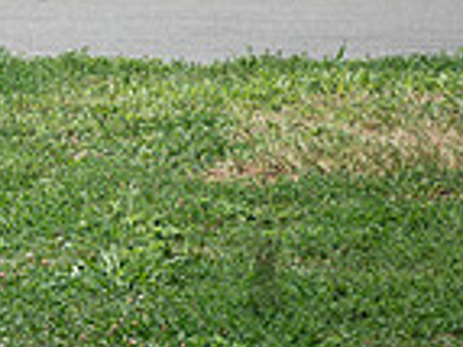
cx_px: -320
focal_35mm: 976
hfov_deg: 2.0
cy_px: -198
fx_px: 13043
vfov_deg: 1.5
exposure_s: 1/1600
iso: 500
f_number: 5
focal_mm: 185
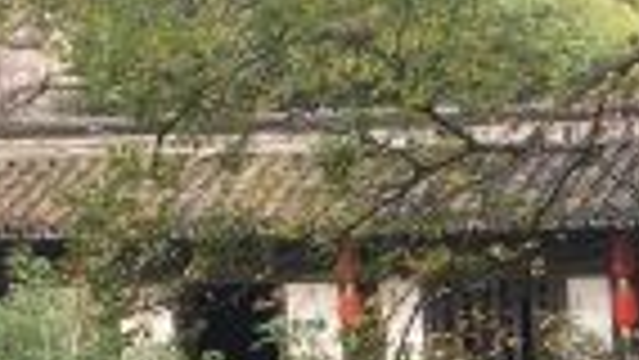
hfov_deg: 12.9
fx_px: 2644
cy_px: 812
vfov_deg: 7.4
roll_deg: +2.0
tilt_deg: -11.2
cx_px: 1012
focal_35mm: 156
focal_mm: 4.15
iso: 25
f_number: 2.2
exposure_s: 1/50
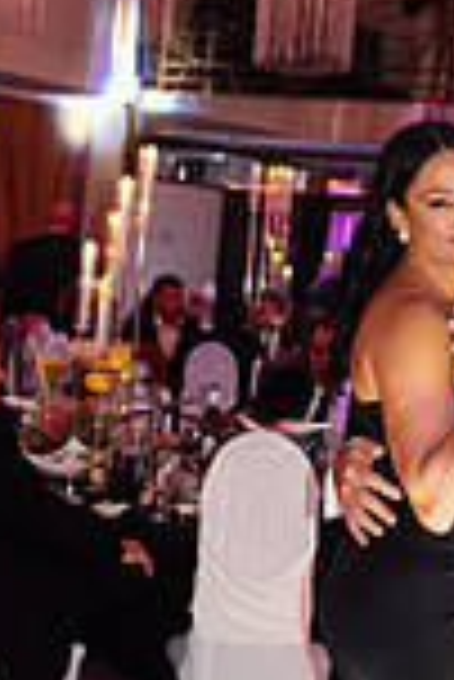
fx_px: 1963
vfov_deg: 19.6
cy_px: 365
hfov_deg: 13.0
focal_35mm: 104
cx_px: 472
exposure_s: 1/200
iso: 2500
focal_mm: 35
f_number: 3.2
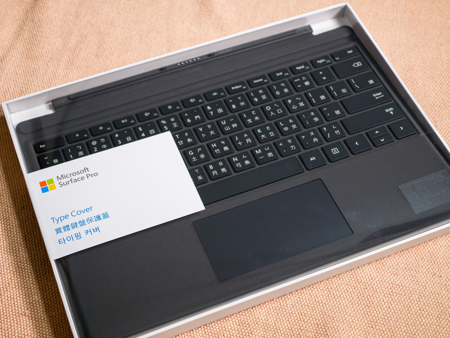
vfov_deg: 24.4
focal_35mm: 60
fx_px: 780
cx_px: 225
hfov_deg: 32.2
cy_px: 169
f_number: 3.5
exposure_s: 1/60
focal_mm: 30
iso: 800
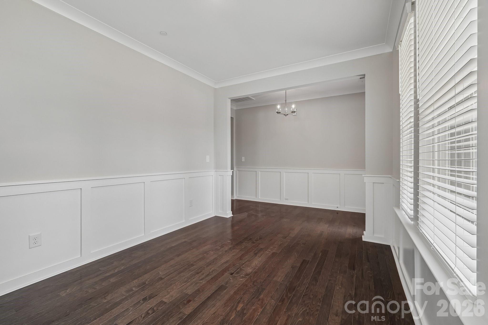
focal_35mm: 15
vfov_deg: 77.3
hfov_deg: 100.4
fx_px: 203
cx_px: 244
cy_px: 162
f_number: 8
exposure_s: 1/20
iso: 400
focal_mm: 10
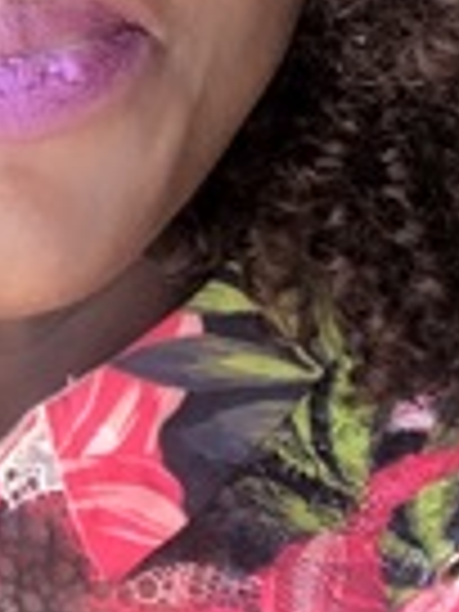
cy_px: 58
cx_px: -191
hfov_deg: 10.2
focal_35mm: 141
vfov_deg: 13.9
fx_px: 2493
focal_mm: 2.87
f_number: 2.2
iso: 32
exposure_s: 1/30
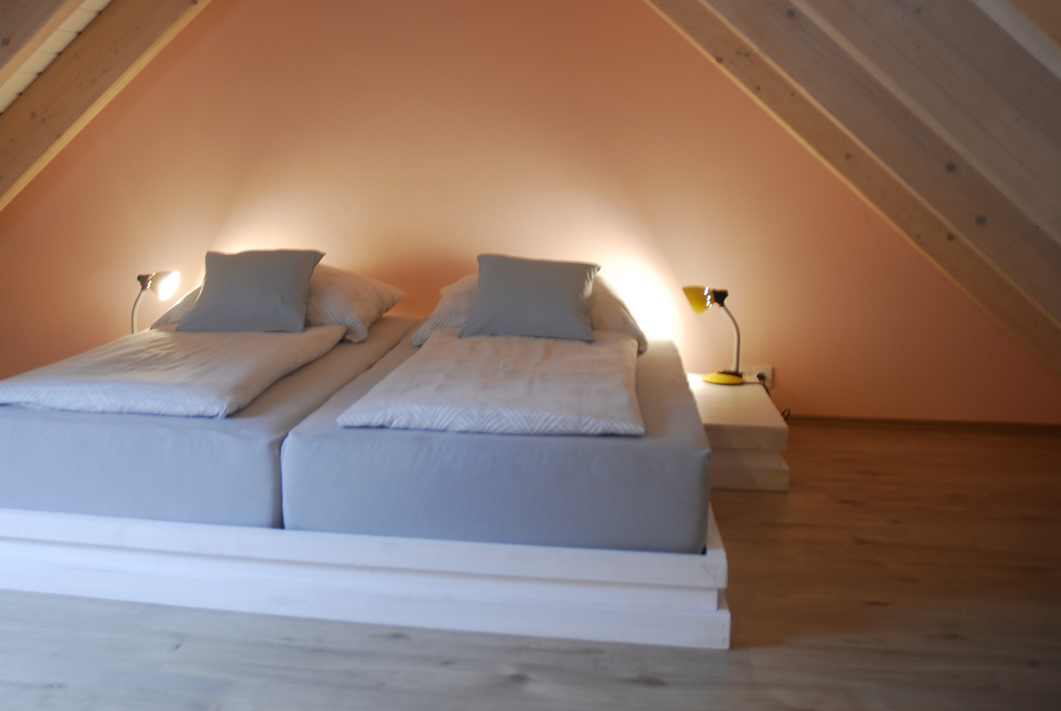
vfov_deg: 37.7
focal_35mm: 35
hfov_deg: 53.7
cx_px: 390
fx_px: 1033
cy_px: 266
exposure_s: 1/6
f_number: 3.5
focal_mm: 18
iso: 200
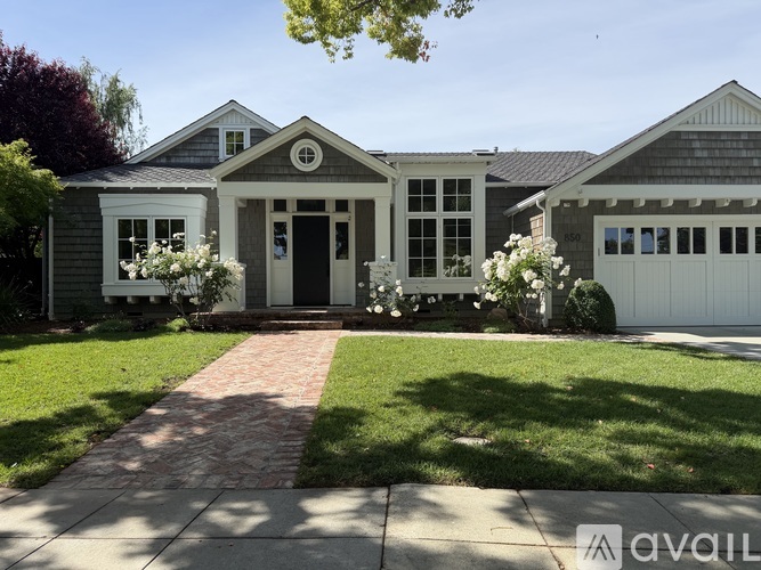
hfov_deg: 71.6
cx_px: 380
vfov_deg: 56.8
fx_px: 528
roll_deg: +1.8
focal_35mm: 24
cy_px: 285
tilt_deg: -0.9
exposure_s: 1/3279
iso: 80
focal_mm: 6.76
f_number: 1.78
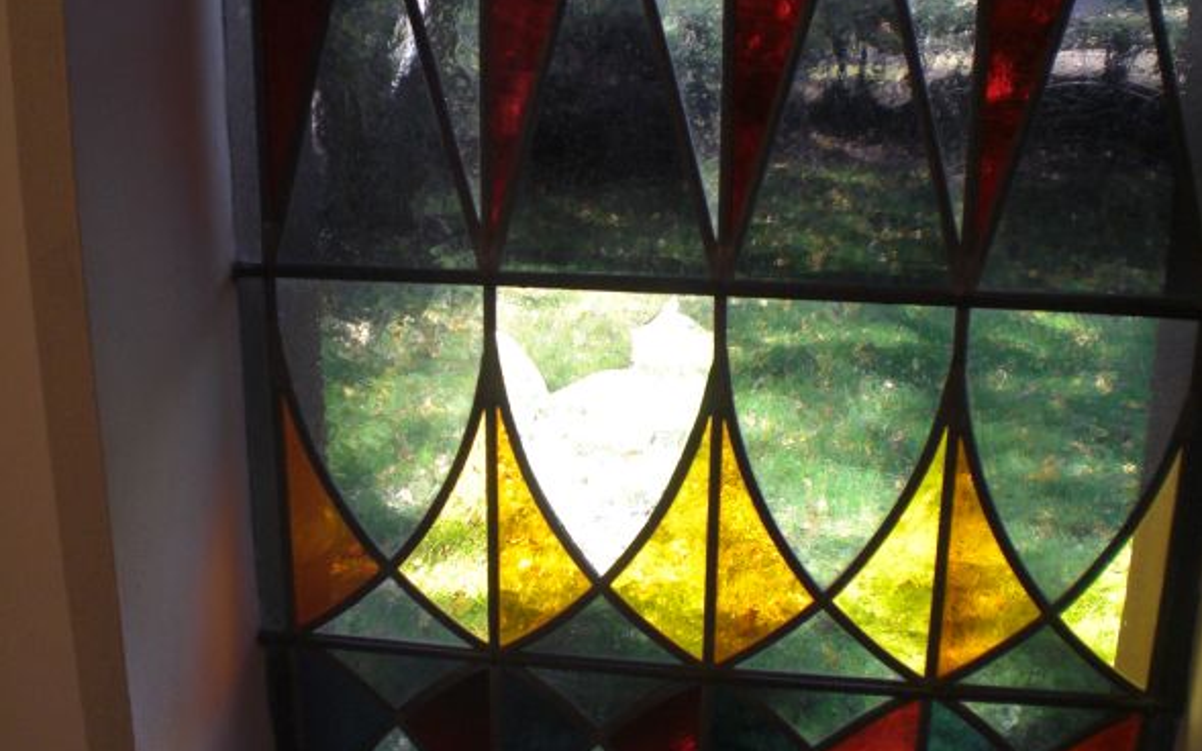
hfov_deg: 48.2
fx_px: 1343
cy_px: 410
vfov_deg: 31.2
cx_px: 596
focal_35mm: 41
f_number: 3.1
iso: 200
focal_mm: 6.3
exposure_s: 1/50
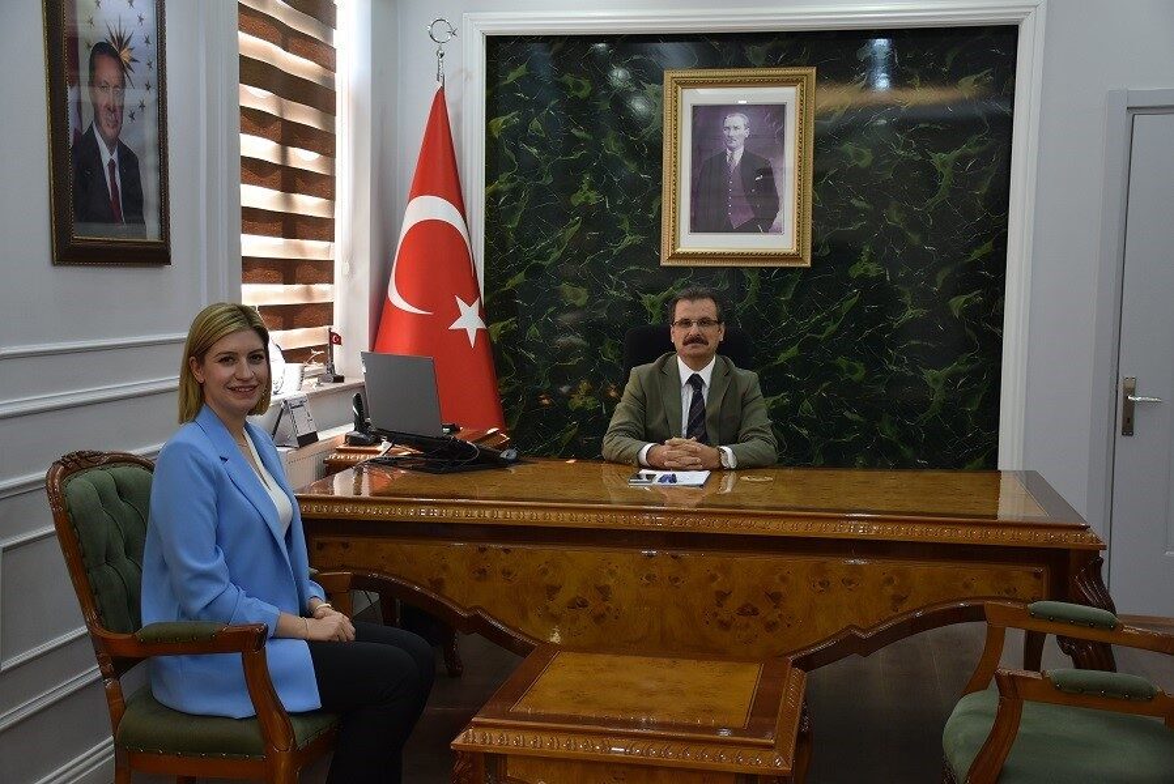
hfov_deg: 43.6
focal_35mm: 45
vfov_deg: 29.9
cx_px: 587
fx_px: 1468
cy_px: 392
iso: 640
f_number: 4
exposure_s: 1/60
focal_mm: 30
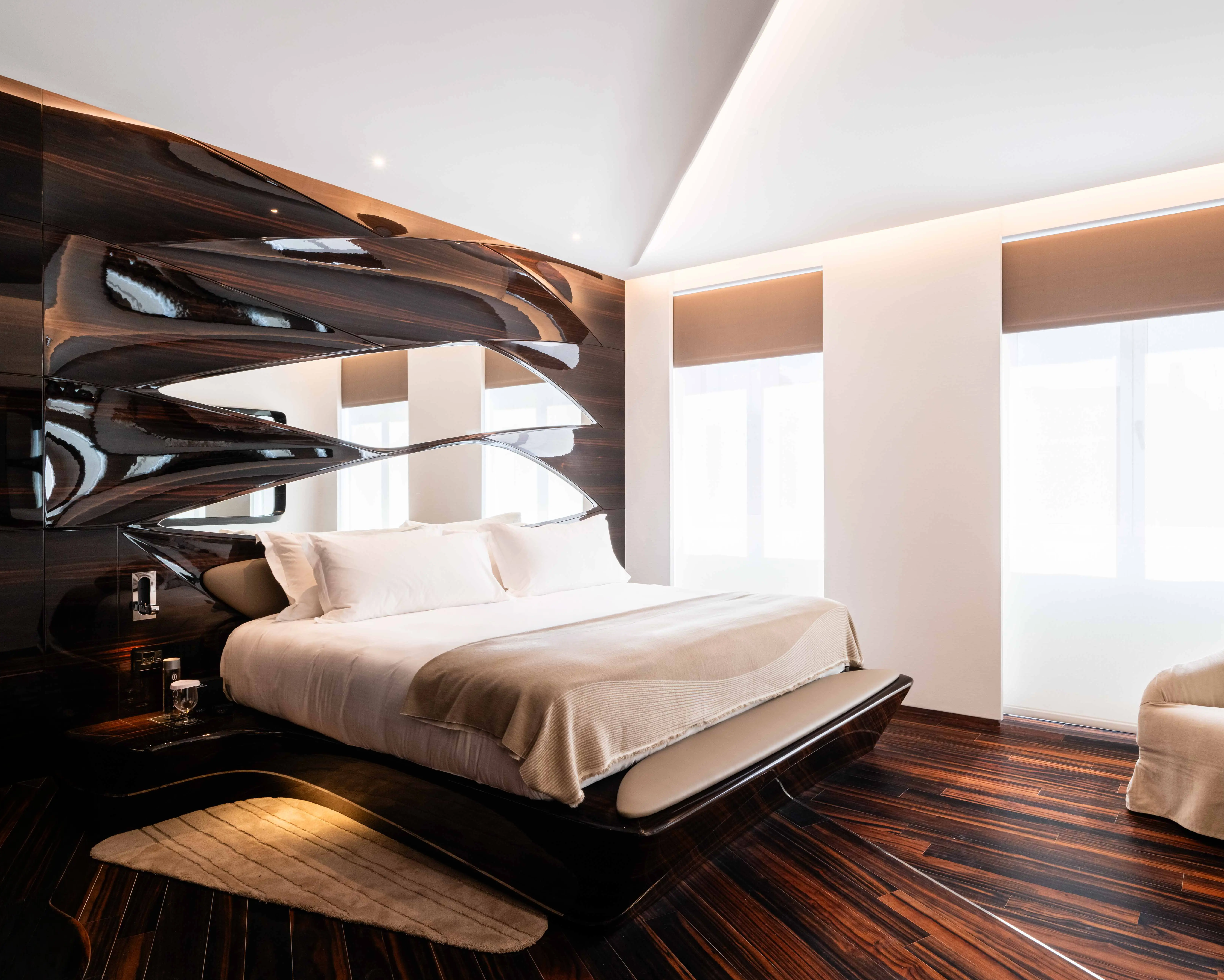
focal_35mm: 21
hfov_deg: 76.7
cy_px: 493
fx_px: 761
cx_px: 738
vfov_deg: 65.5
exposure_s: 1/30
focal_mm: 18
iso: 320
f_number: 13
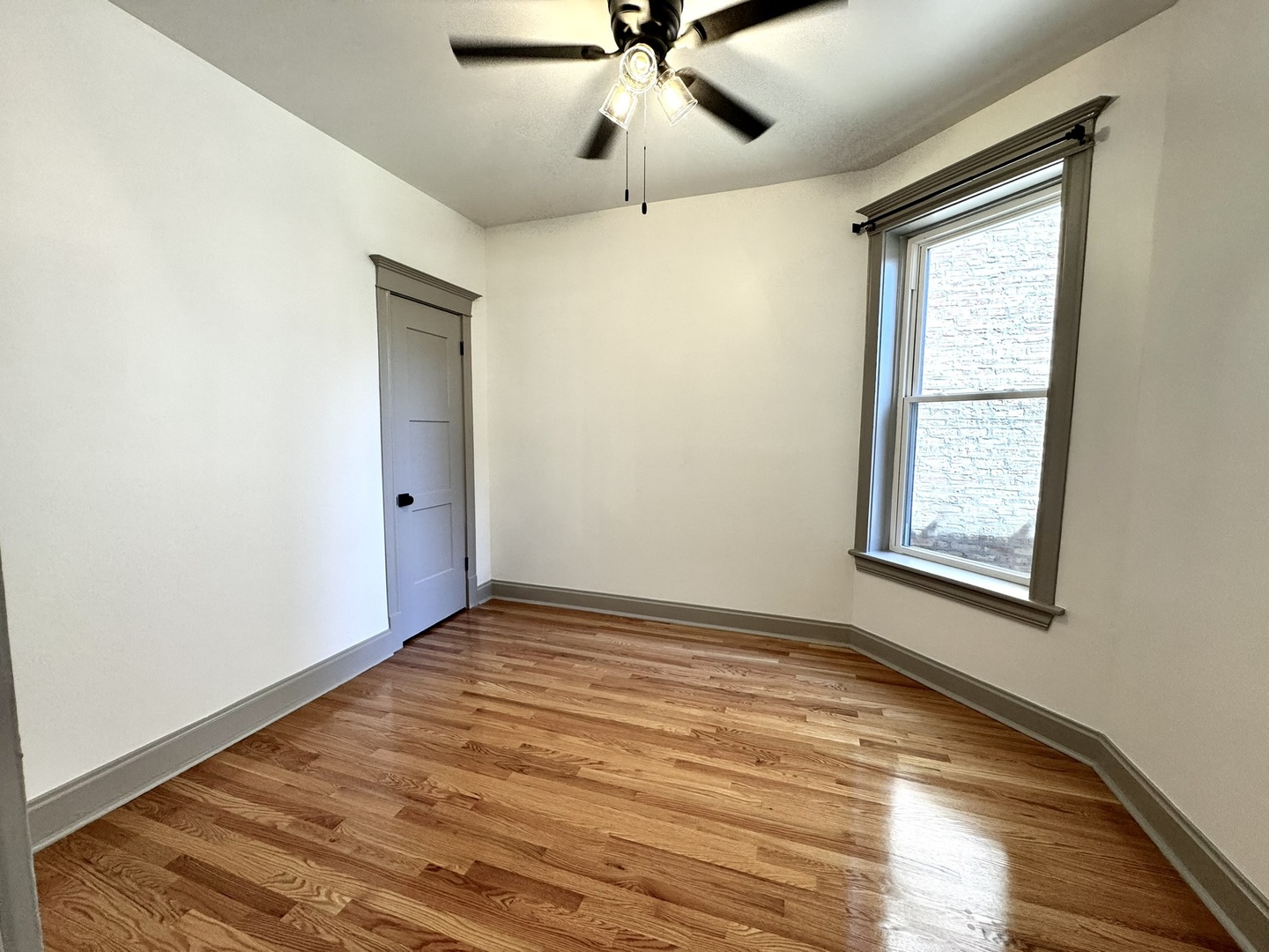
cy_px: 476
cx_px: 634
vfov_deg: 85.7
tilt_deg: -5.8
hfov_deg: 102.1
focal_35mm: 14
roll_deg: -0.5
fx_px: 513
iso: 160
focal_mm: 2.22
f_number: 2.2
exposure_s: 1/120
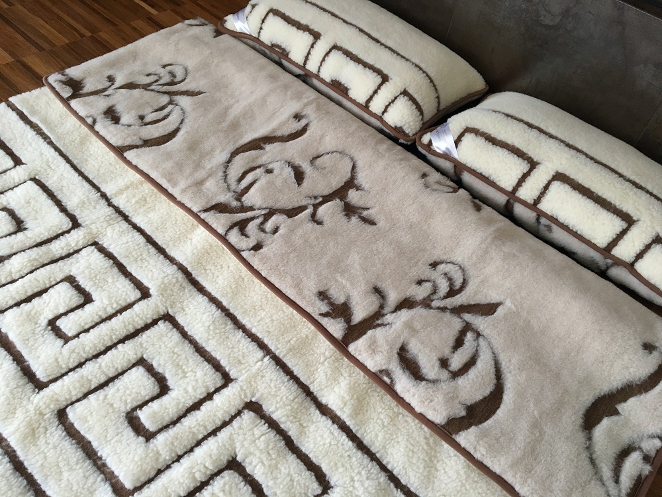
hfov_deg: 61.7
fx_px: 555
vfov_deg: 48.2
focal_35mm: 29
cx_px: 331
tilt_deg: -49.1
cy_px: 248
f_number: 2.2
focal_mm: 4.15
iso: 125
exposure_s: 1/33
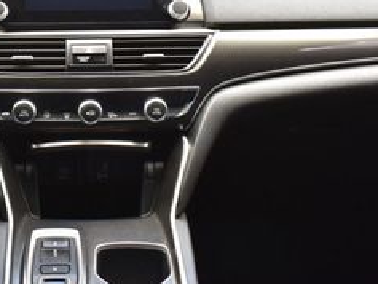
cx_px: 85
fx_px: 765
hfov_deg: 27.3
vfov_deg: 20.6
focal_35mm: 70
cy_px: 27
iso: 400
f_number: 7.1
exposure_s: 1/25
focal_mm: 18
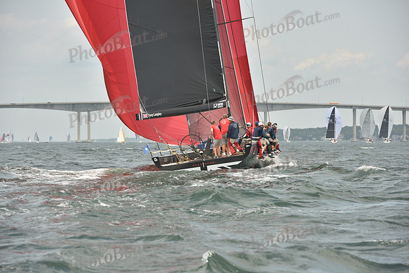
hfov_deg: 10.3
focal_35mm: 200
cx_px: 204
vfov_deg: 6.9
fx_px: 2273
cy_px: 136
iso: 400
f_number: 10
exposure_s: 1/1000
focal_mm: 200
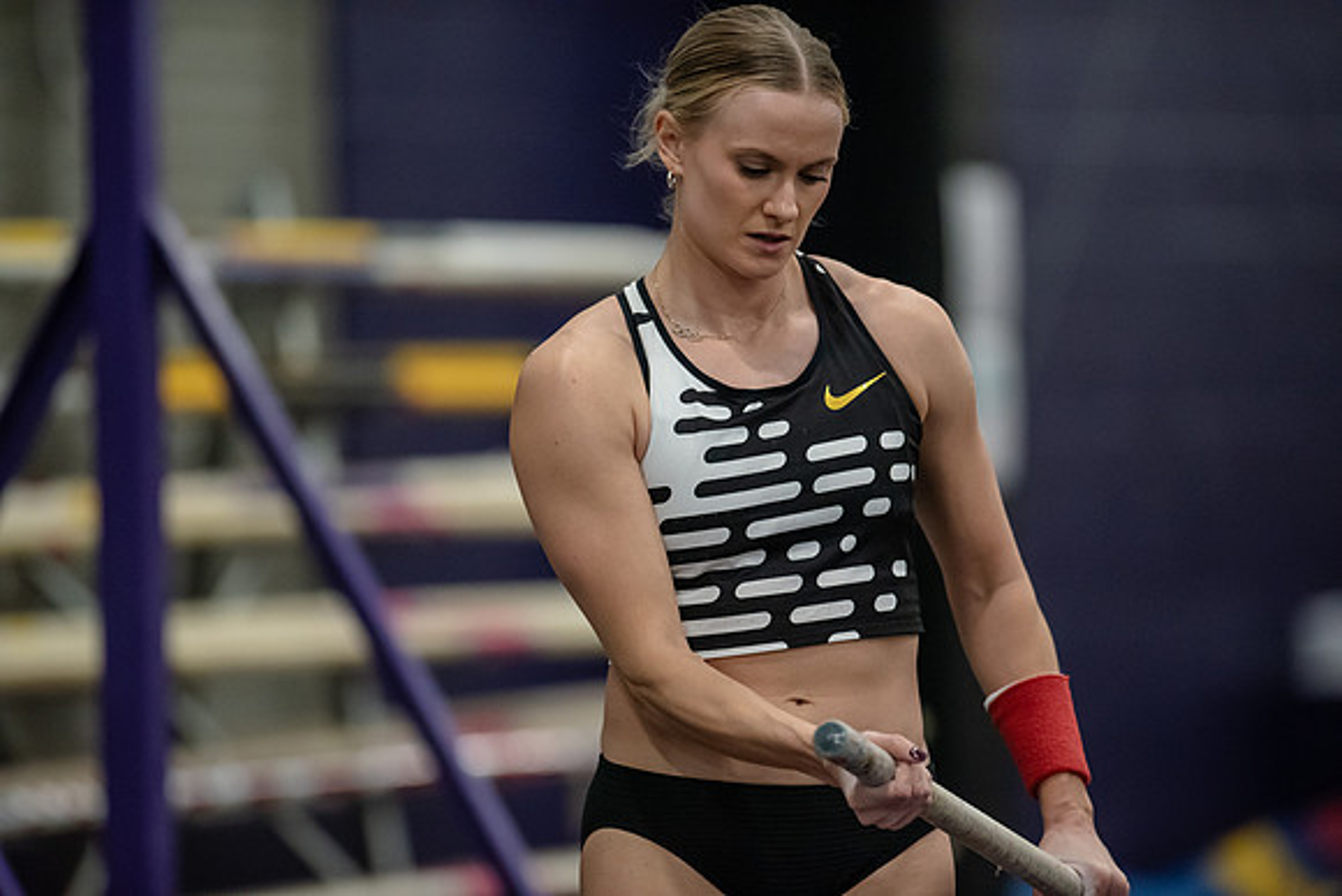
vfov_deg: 4.6
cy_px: 448
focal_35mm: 300
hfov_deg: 6.9
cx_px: 671
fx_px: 11185
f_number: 2.8
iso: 5000
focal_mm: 300
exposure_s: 1/640
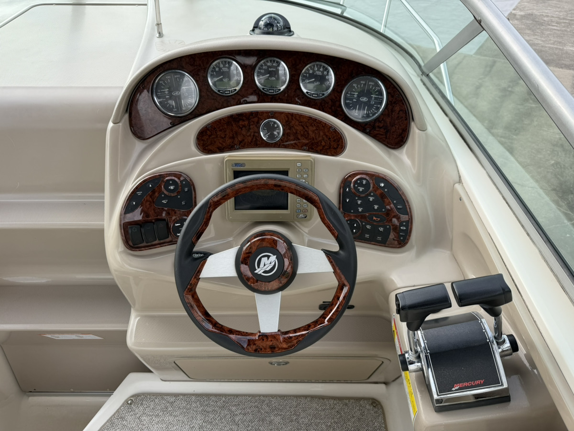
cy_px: 216
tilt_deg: -37.3
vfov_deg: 56.8
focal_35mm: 24
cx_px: 287
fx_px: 398
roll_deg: -1.0
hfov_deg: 71.6
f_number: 1.78
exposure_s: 1/1156
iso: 80
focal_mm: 6.76
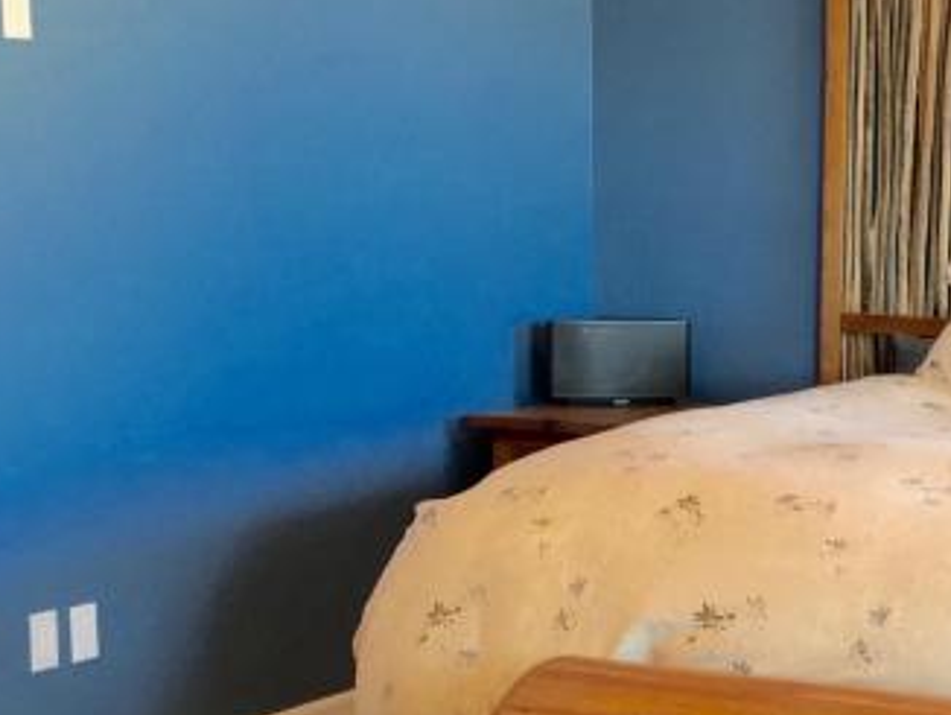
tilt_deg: -10.8
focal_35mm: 91
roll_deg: -1.1
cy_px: 584
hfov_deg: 20.6
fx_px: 2502
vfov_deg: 16.1
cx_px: 1027
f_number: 2.2
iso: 80
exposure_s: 1/30
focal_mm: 4.15
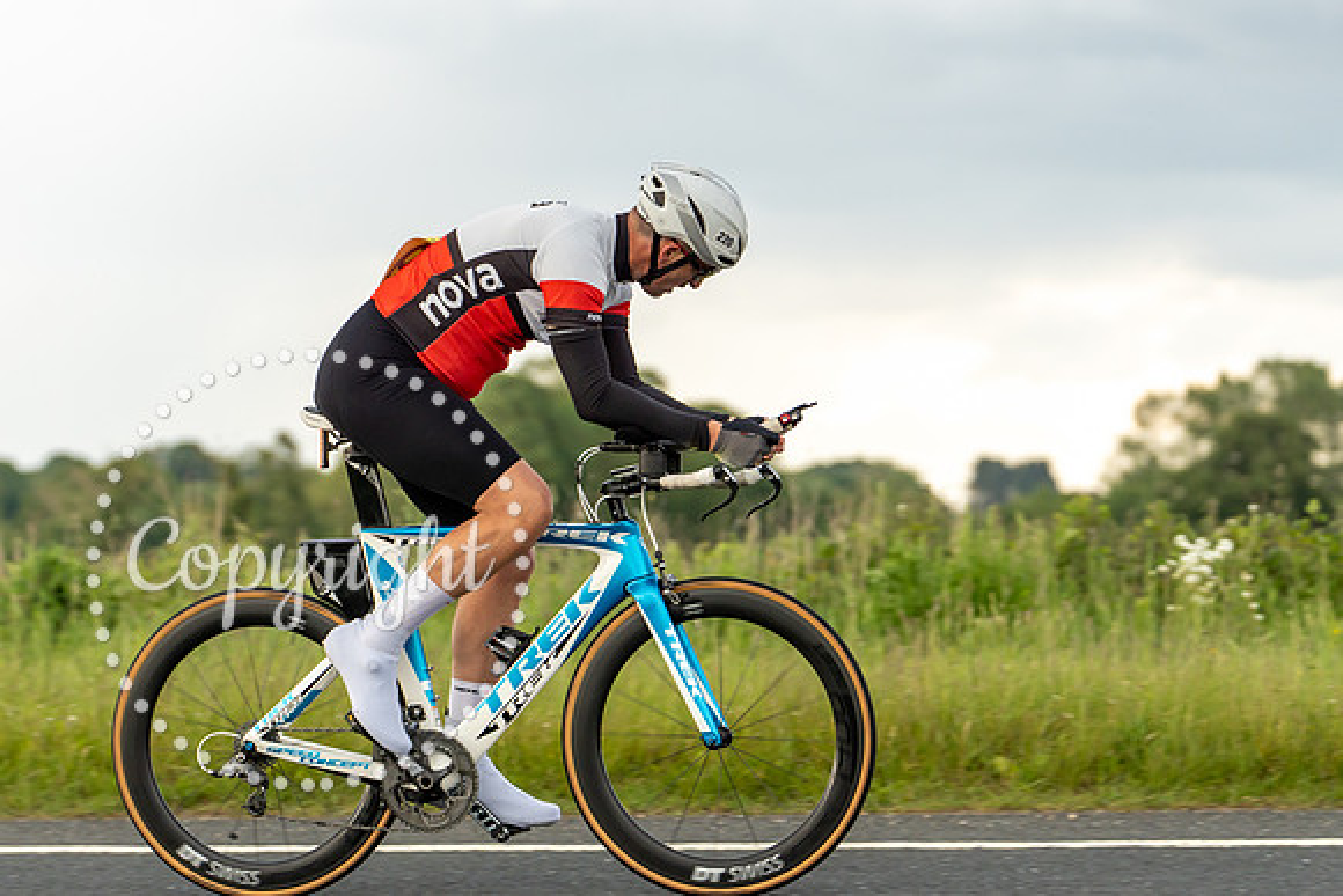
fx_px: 5350
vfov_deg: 9.6
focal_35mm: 143
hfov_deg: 14.3
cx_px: 549
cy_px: 260
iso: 250
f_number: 3.2
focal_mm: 101
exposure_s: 1/500
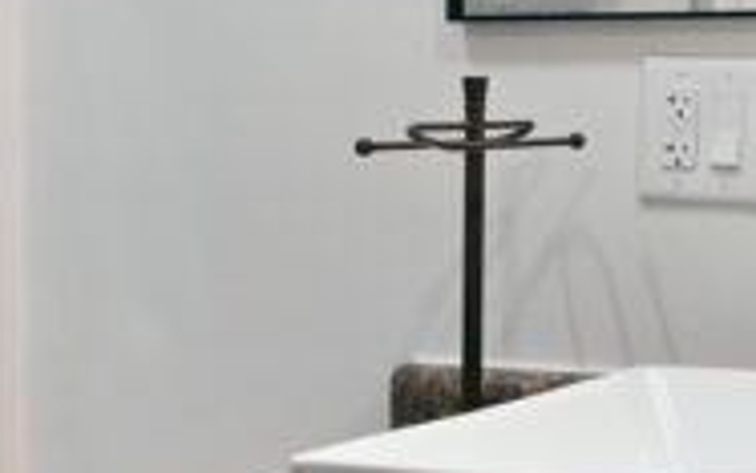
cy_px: 69
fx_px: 2020
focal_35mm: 98
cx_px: 1055
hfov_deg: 19.2
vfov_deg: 13.3
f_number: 5.6
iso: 100
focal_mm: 15
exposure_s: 1/15
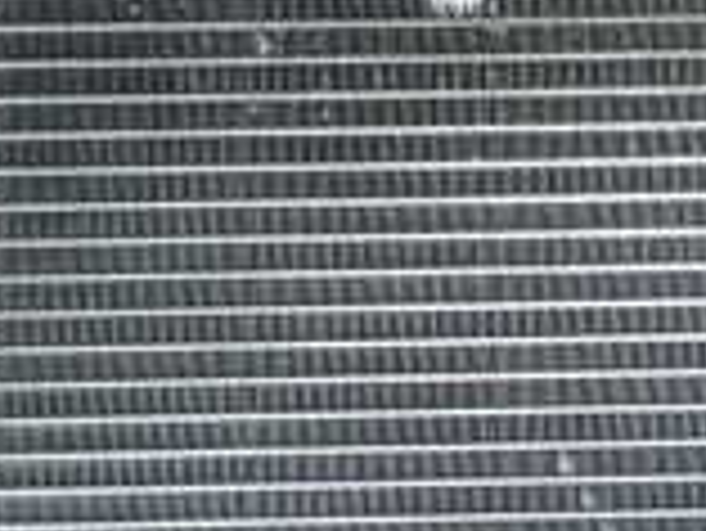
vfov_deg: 10.2
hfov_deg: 13.6
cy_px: 418
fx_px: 2960
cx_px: 490
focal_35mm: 145
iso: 320
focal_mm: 6.83
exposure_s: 1/125
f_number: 2.7
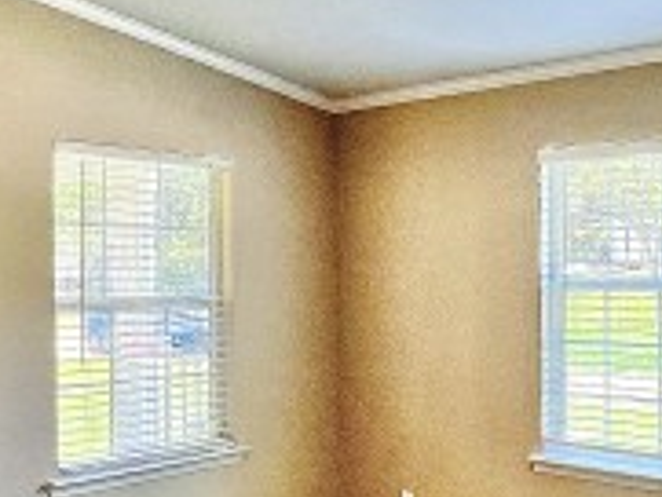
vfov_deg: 31.5
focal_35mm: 46
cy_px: 300
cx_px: 369
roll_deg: +0.1
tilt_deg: -0.7
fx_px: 880
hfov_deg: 41.2
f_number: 1.8
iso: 80
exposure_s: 1/120
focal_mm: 1.57
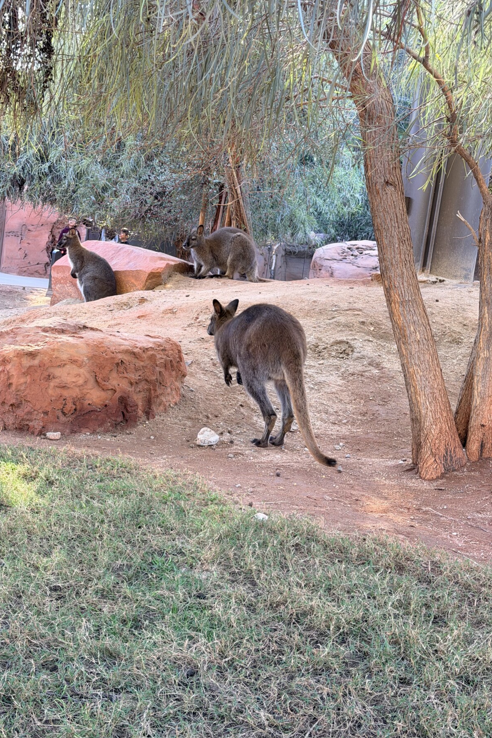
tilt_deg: -4.5
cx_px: 215
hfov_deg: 27.0
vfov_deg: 39.6
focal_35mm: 50
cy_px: 369
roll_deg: -6.0
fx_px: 1025
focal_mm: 6.76
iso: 64
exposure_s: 1/122
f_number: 1.78
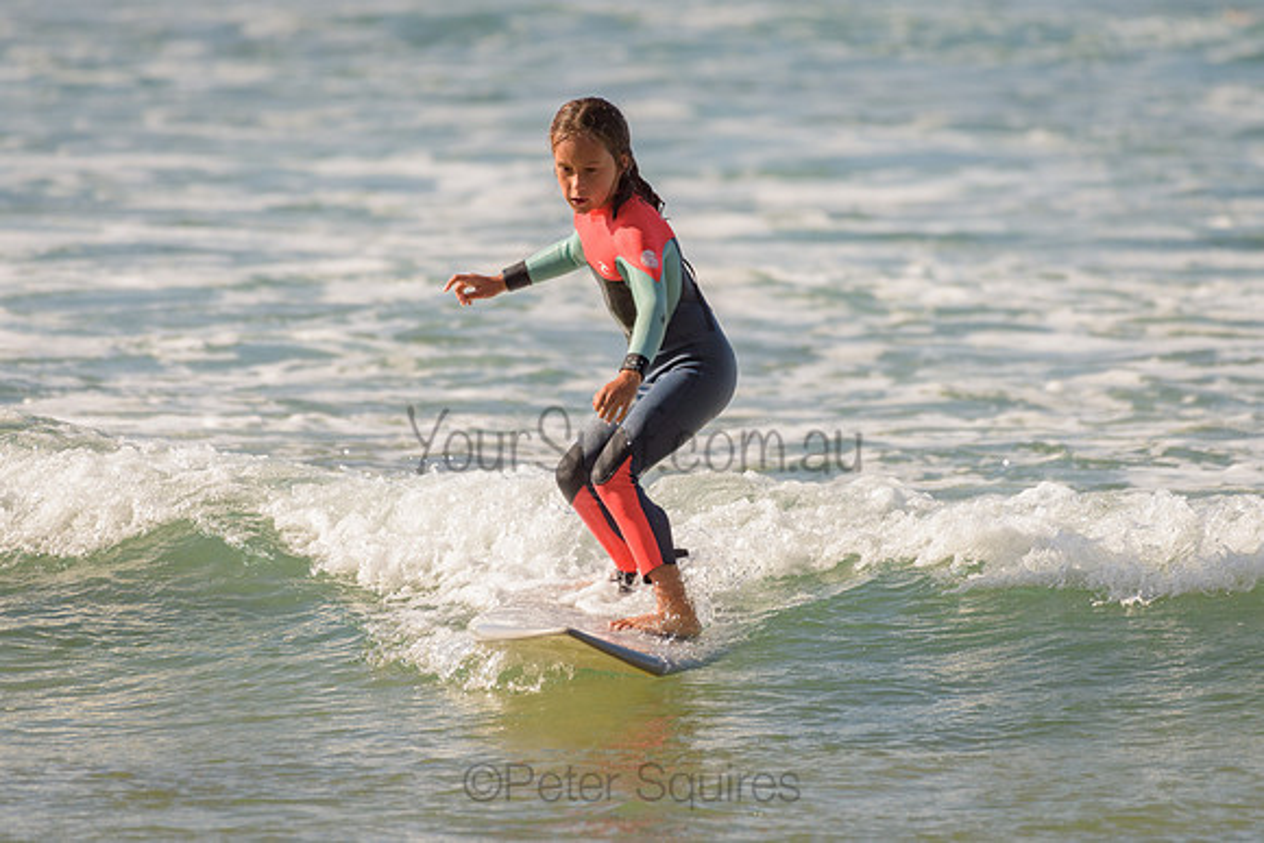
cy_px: 433
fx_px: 21540
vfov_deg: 2.2
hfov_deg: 3.4
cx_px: 640
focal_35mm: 613
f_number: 5.6
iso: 140
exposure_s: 1/2000
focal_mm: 500
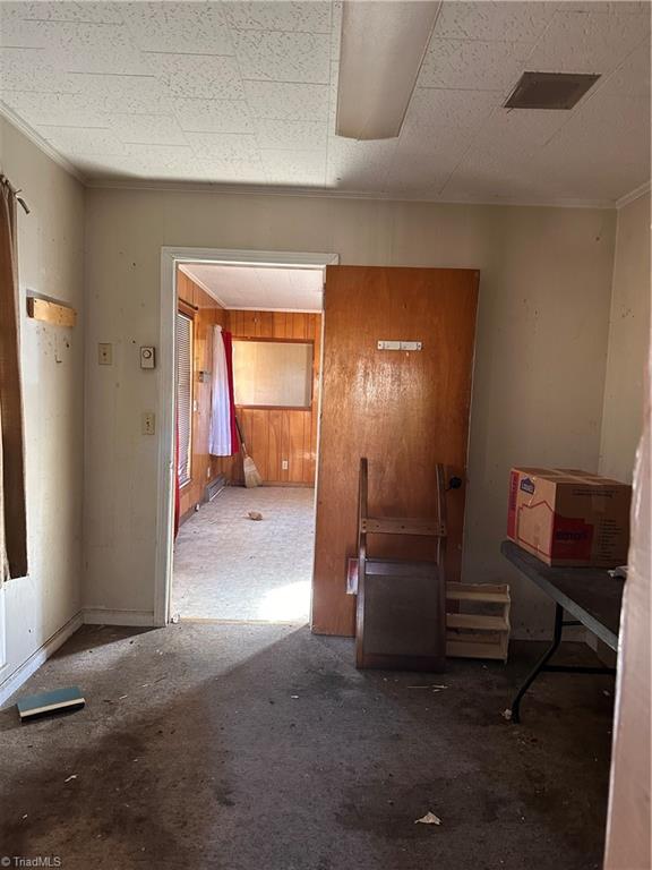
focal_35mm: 24
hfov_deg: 56.8
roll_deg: -2.3
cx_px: 326
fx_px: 603
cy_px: 435
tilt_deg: -4.9
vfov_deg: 71.6
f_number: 1.78
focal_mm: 6.86
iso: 500
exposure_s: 1/60
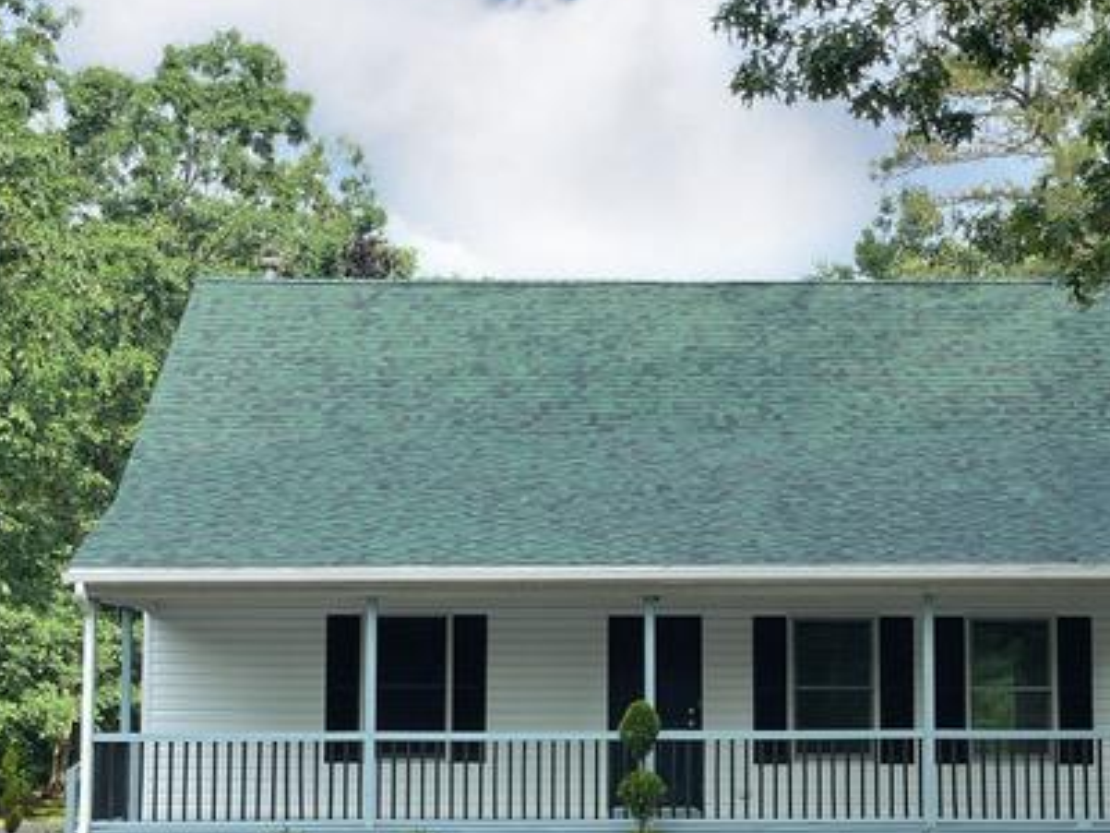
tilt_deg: +6.0
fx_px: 2662
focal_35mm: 83
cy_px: 487
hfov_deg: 23.5
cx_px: 675
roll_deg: -0.1
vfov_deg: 17.8
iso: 25
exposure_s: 1/786
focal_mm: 6
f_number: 2
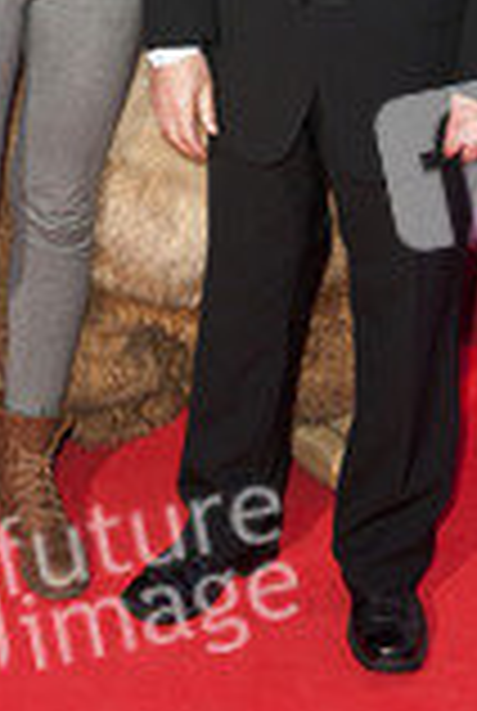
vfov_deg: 21.2
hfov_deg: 15.1
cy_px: -81
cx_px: 200
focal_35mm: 91
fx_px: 1801
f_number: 5.6
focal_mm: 36
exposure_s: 1/200
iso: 800
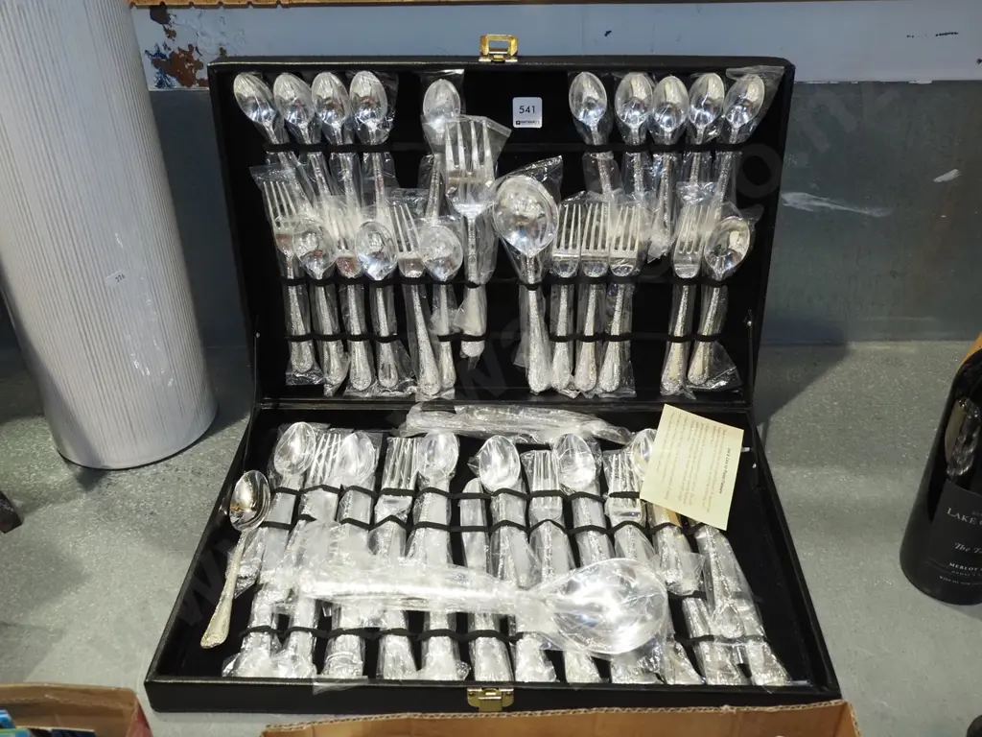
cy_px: 368
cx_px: 491
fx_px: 908
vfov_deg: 44.2
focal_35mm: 32
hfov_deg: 56.8
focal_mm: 16
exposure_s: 1/200
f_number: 5.6
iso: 2000
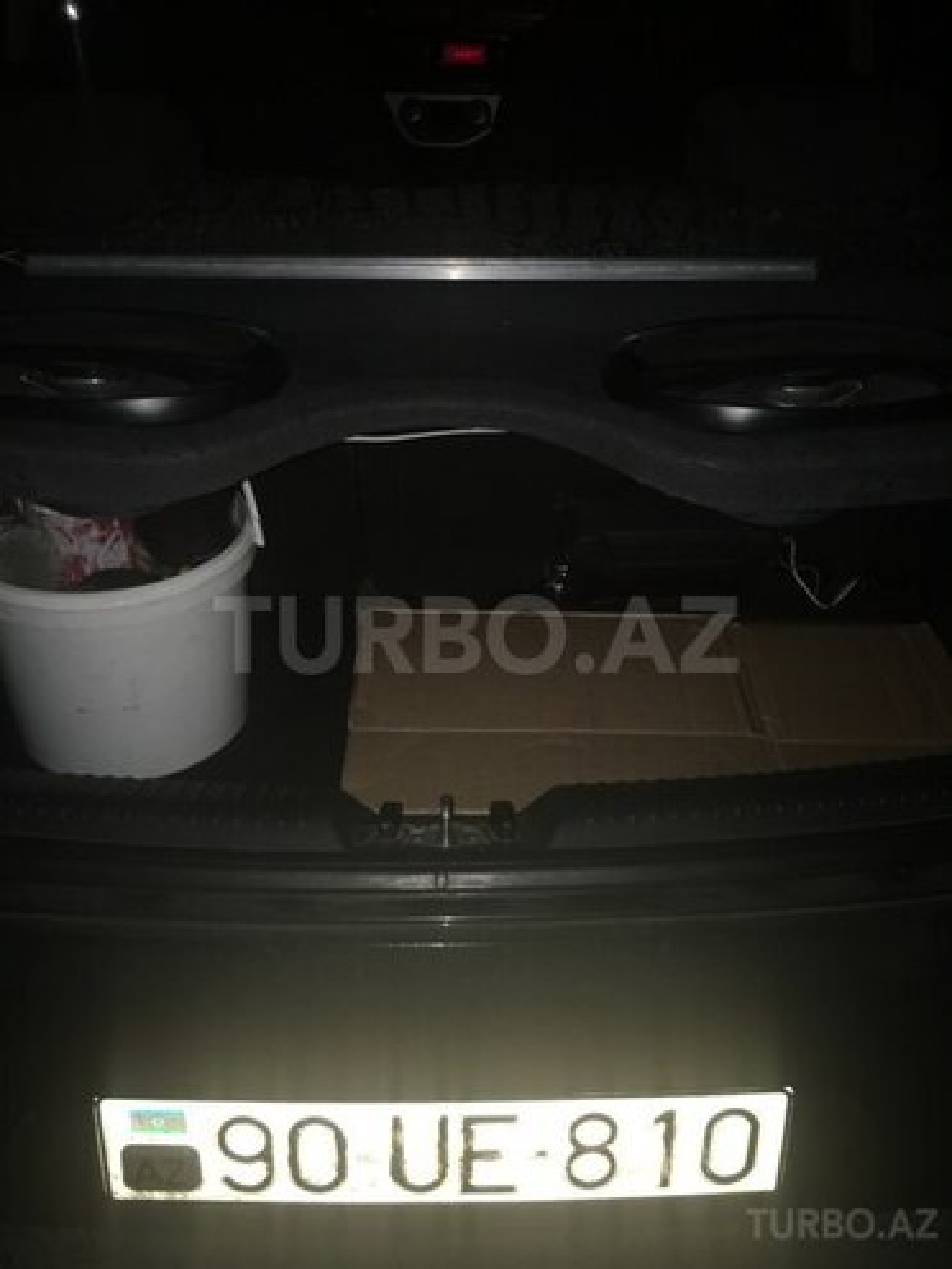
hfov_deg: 48.2
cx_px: 476
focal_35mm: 29
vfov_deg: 61.7
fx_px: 1063
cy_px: 634
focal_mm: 4.15
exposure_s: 1/17
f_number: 2.2
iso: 40
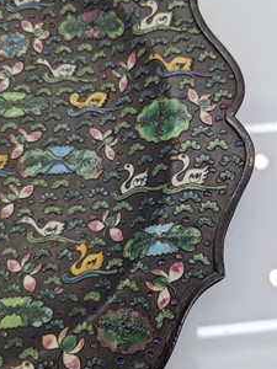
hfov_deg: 44.1
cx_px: 151
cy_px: 189
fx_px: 341
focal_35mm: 32
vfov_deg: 56.8
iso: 271
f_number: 1.85
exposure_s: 1/468
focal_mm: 6.81
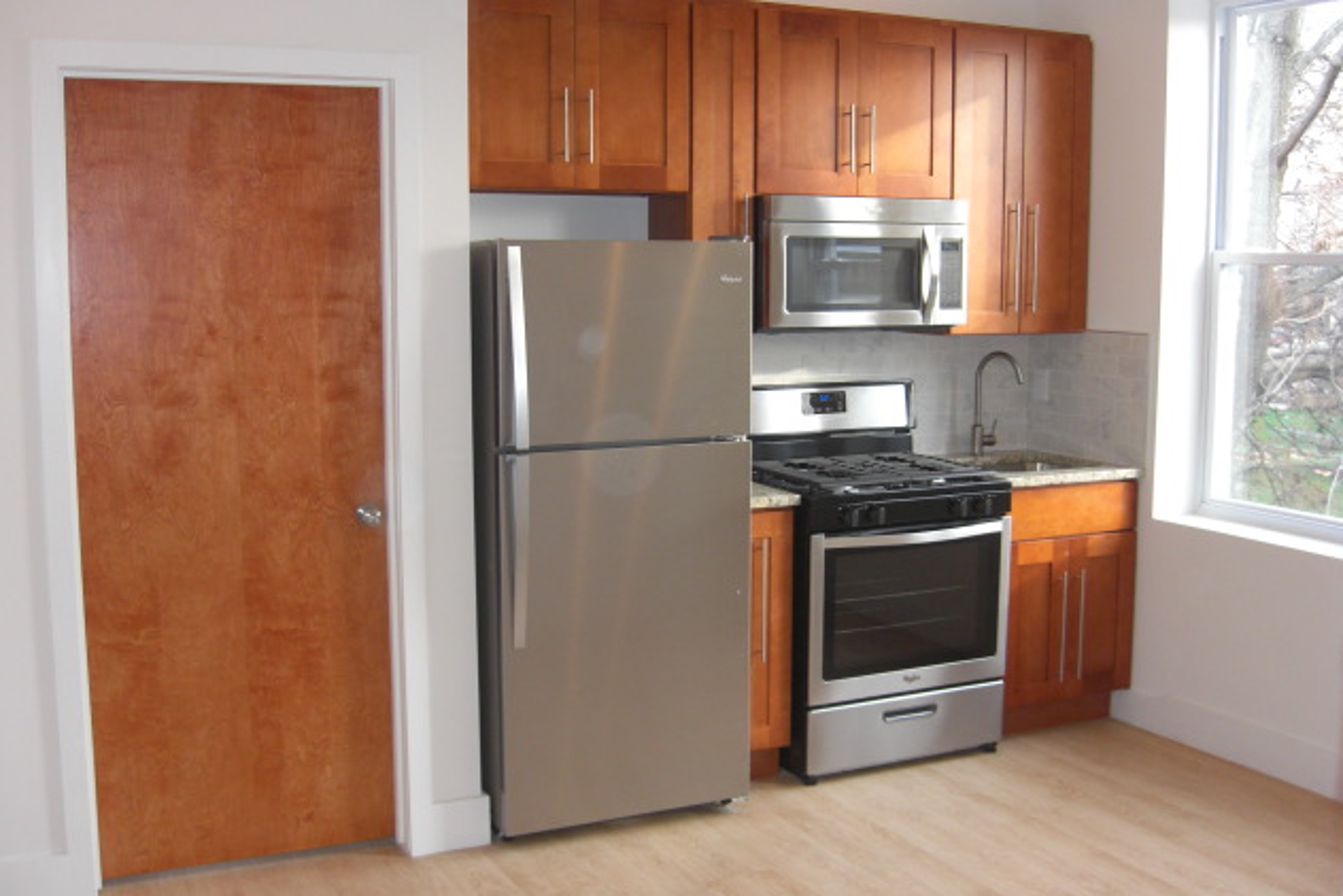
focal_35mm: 40
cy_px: 459
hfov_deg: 48.4
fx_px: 1493
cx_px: 672
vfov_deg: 33.4
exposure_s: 1/80
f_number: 2.8
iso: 200
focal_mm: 7.9
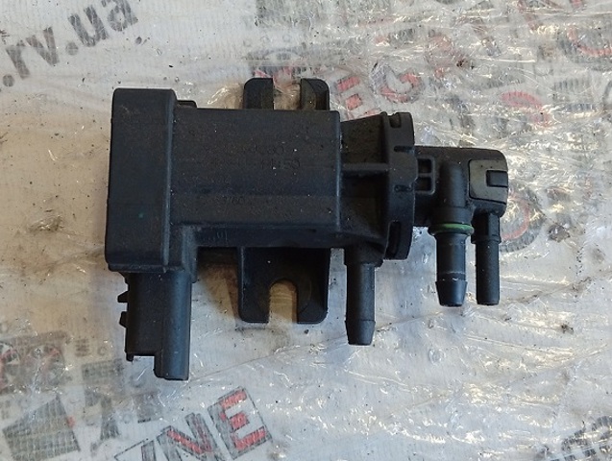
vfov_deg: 28.1
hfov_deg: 36.8
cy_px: 230
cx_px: 306
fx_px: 921
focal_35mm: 52
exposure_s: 1/50
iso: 197
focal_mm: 3.96
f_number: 1.8
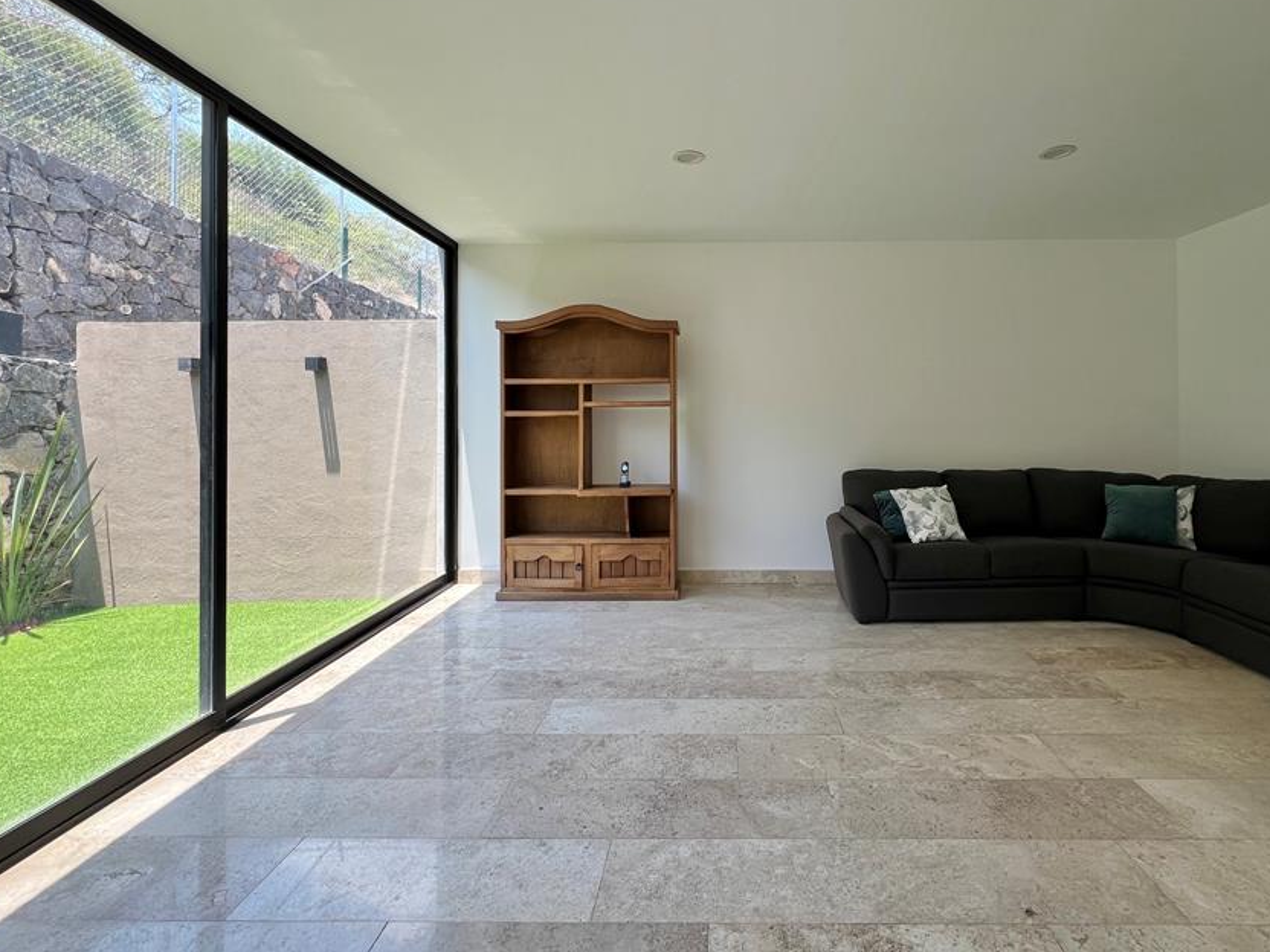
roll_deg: -0.3
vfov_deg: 77.8
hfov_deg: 94.0
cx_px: 714
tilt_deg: +0.4
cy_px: 416
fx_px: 587
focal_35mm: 16
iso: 32
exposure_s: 1/186
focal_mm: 1.57
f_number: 1.8
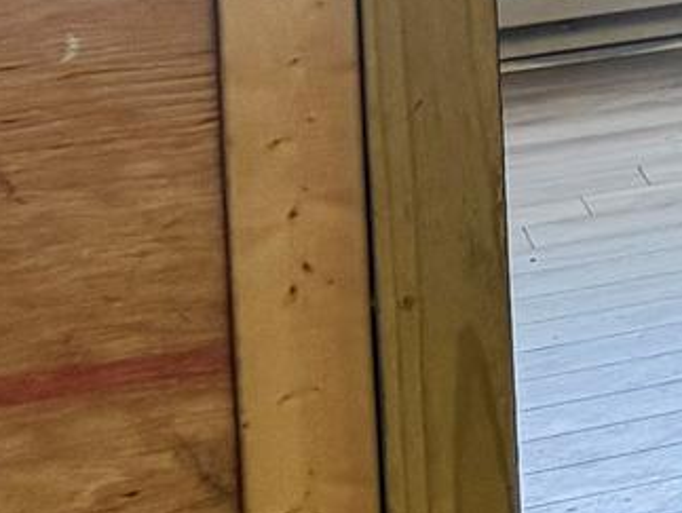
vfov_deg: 9.2
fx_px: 2998
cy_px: -488
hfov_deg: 9.6
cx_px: 2118
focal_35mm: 152
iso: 320
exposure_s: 1/60
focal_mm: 6.76
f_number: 1.78
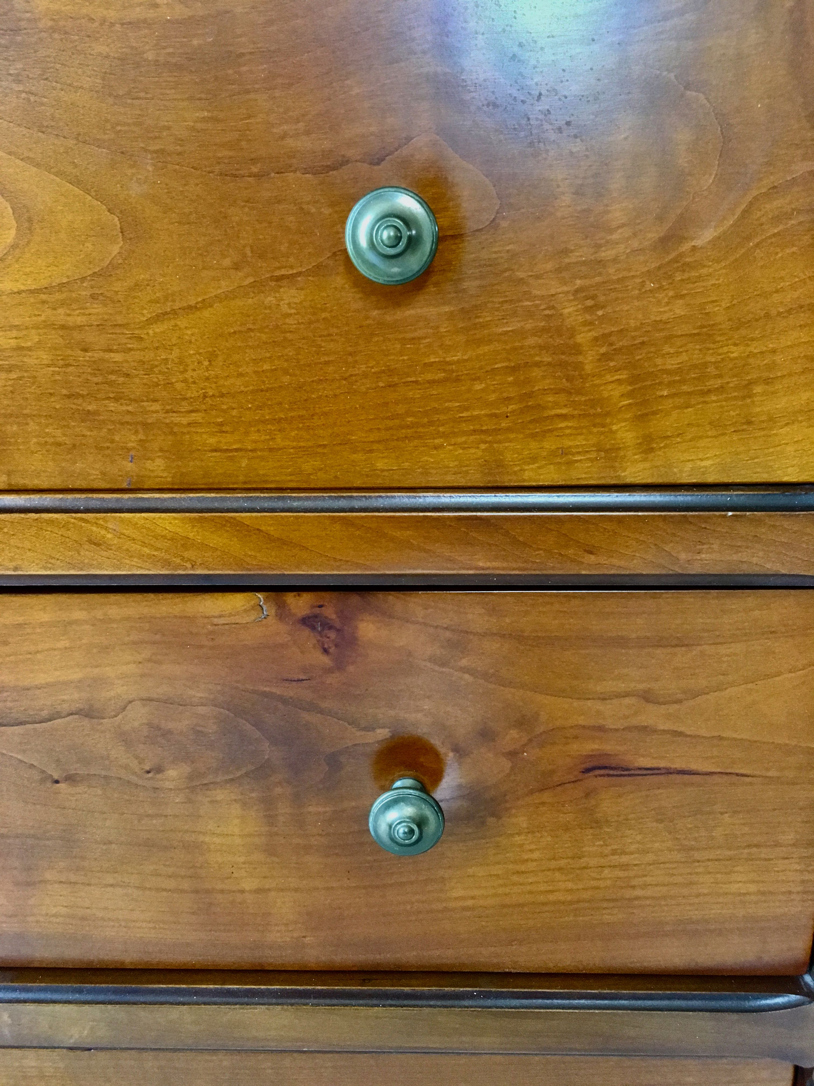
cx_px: 407
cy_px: 543
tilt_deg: -18.9
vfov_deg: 61.7
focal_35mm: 29
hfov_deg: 48.2
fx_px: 909
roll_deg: +1.8
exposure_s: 1/25
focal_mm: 4.15
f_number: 2.2
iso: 250
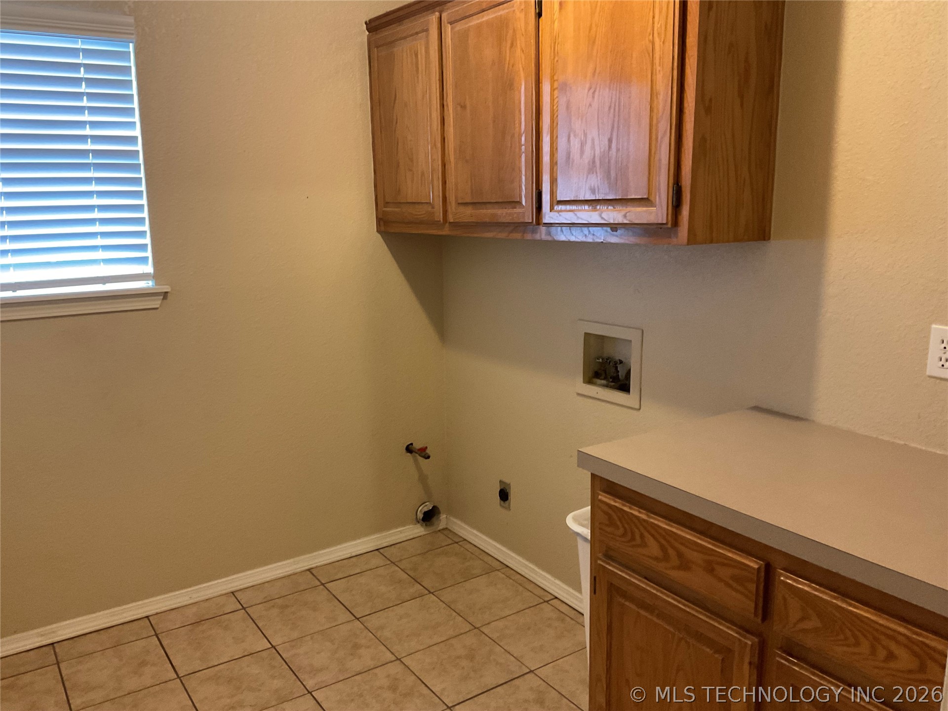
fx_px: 794
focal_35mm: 29
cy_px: 356
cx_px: 474
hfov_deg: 61.7
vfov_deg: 48.2
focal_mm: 3
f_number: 1.8
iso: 250
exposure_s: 1/40
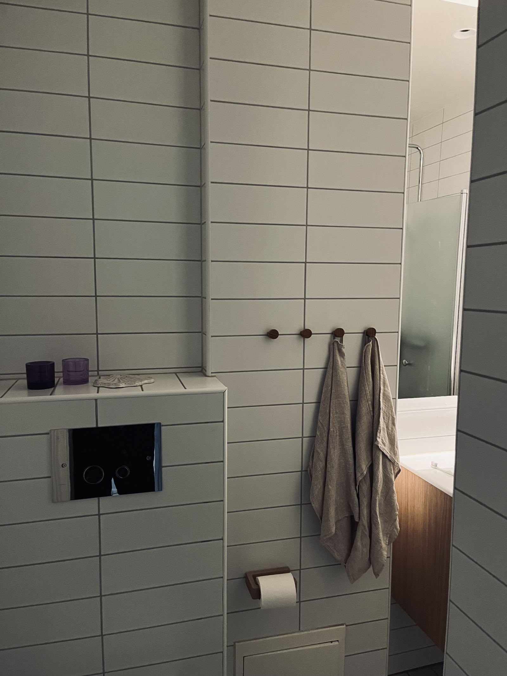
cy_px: 338
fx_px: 508
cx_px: 254
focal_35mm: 26
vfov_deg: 67.3
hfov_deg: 53.1
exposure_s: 1/36
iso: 640
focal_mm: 5.1
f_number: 1.6
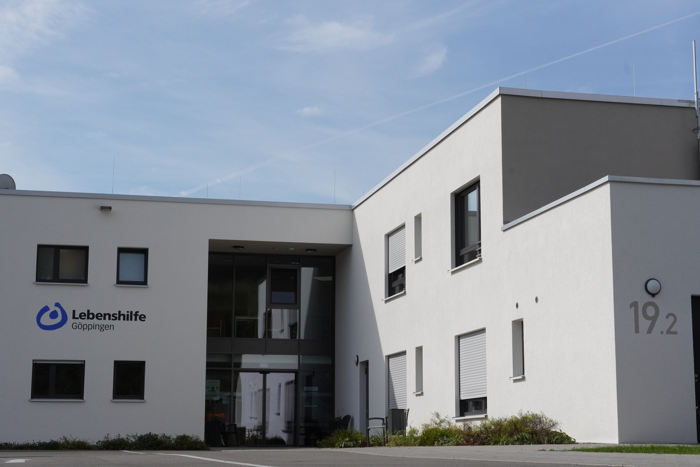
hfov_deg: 31.2
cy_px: 234
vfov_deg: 21.1
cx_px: 350
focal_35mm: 64
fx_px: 1254
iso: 1250
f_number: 16
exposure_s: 1/1250
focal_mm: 43
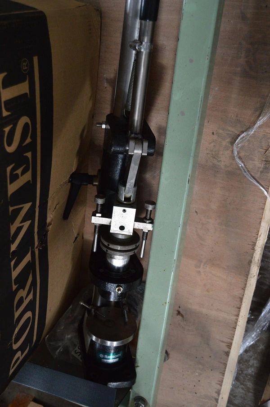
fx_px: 440
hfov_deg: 34.1
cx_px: 135
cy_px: 204
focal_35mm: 39
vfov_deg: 49.6
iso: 1800
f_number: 4
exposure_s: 1/500
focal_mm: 26
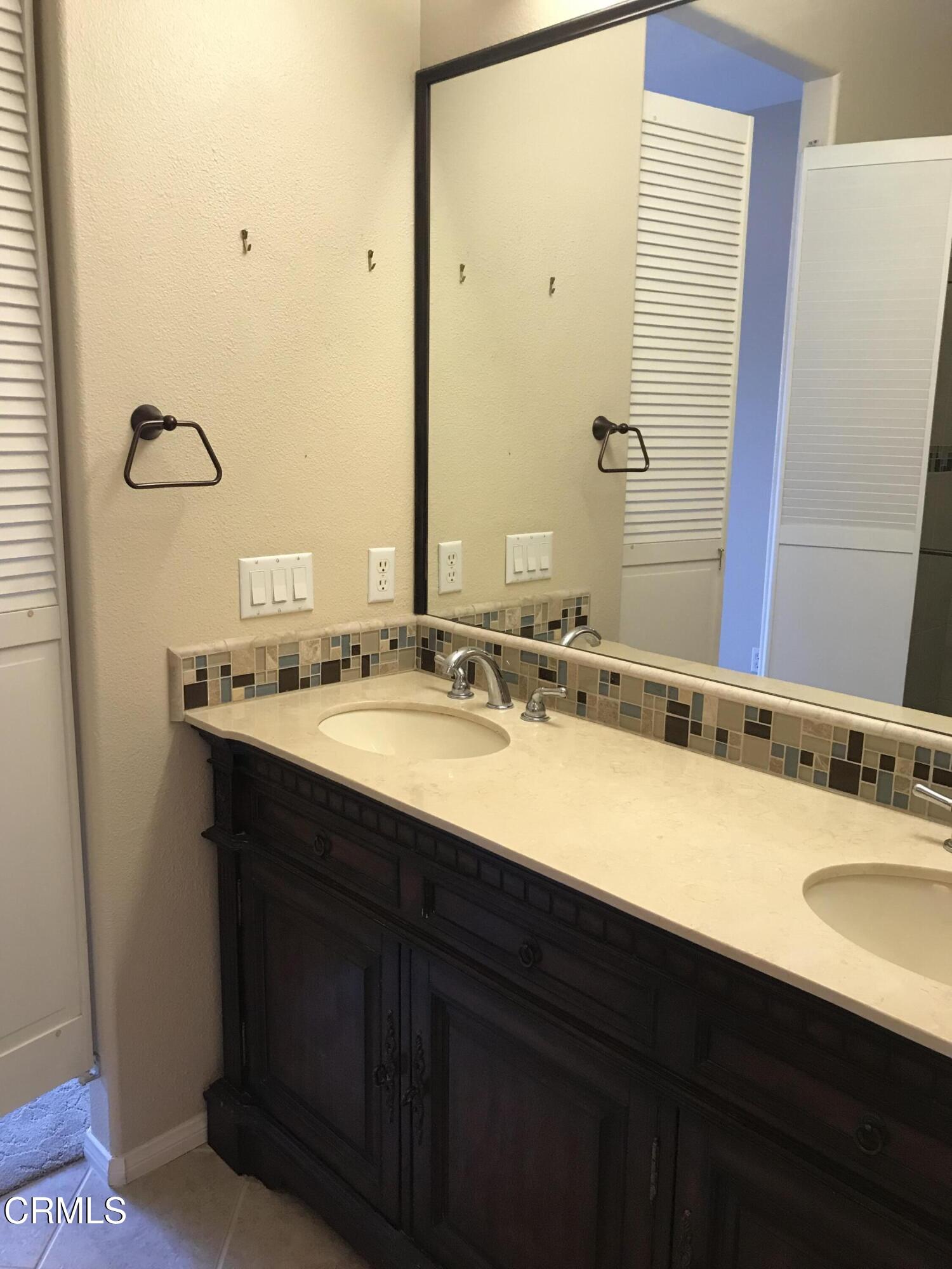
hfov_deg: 49.7
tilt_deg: -11.3
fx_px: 1027
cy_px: 634
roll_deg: -0.9
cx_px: 476
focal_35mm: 28
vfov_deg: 63.4
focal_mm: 3.99
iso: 40
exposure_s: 1/15
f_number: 1.8
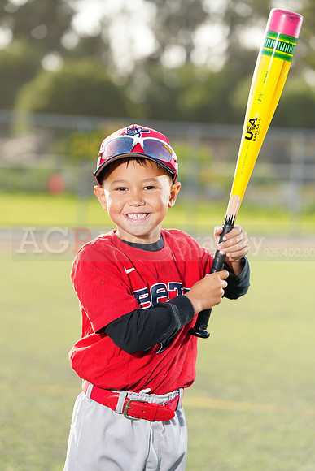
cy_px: 236
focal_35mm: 137
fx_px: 1797
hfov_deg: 10.0
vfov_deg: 15.0
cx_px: 158
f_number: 4.5
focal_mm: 137
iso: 100
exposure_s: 1/250
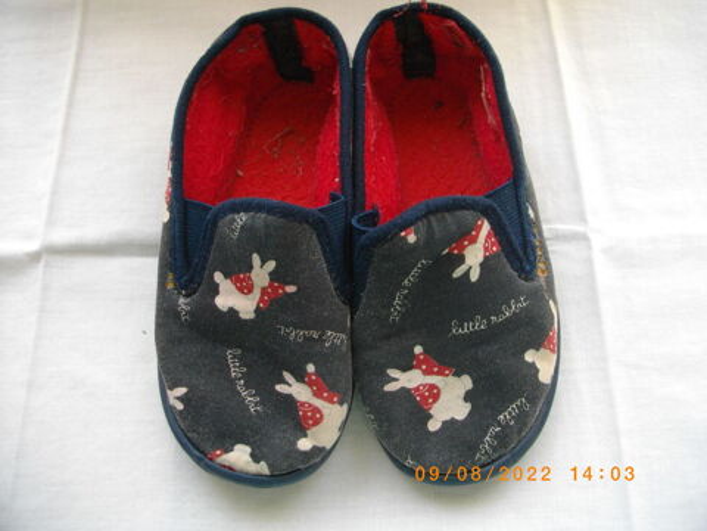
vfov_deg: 44.2
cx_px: 354
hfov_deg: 56.8
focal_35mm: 32
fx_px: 654
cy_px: 266
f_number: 2.9
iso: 200
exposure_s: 1/50
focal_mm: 5.7
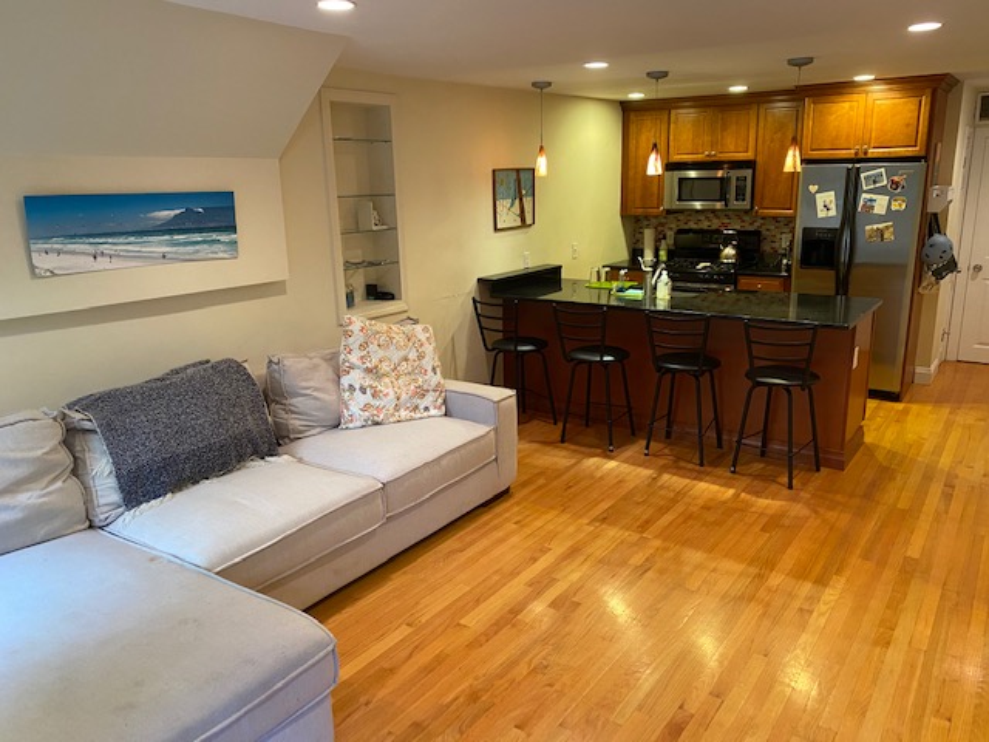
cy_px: 371
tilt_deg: -14.2
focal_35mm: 26
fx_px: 743
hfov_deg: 67.3
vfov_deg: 53.1
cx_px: 494
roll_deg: +1.2
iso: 250
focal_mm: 4.25
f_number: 1.8
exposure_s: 1/60
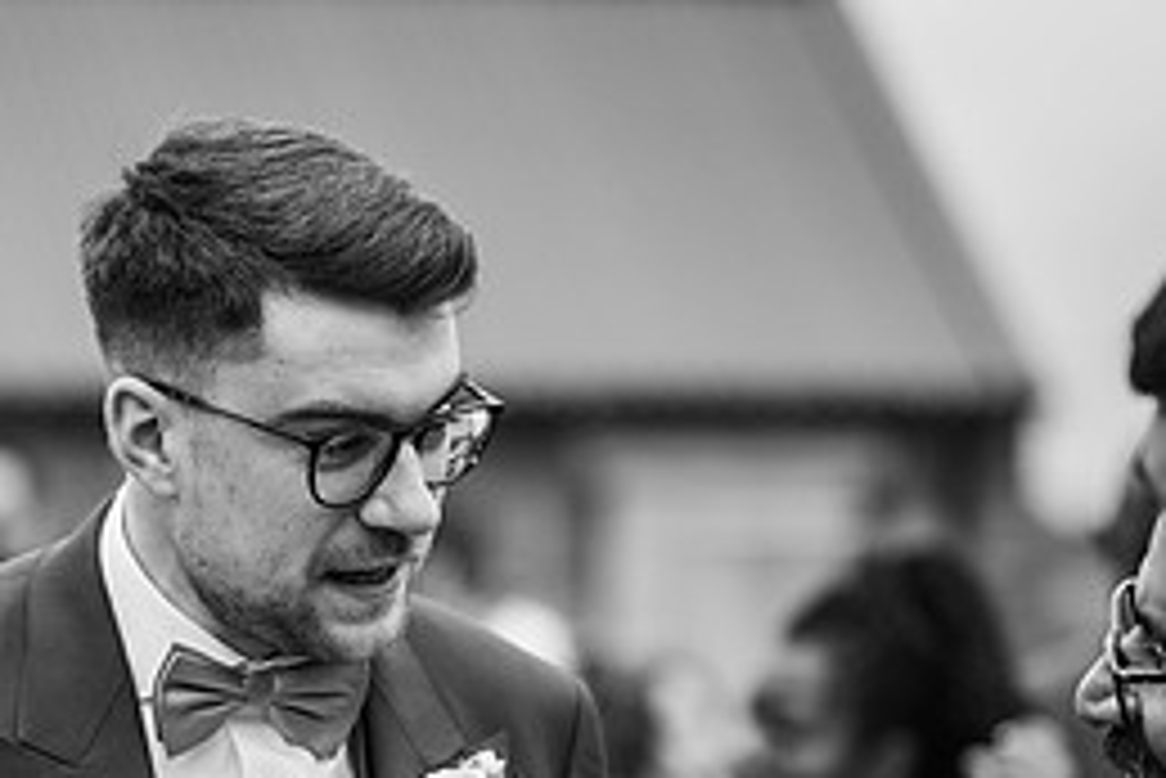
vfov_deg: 7.2
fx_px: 6157
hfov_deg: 10.8
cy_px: 724
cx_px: 297
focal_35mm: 190
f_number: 2
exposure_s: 1/3200
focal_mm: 85
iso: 100
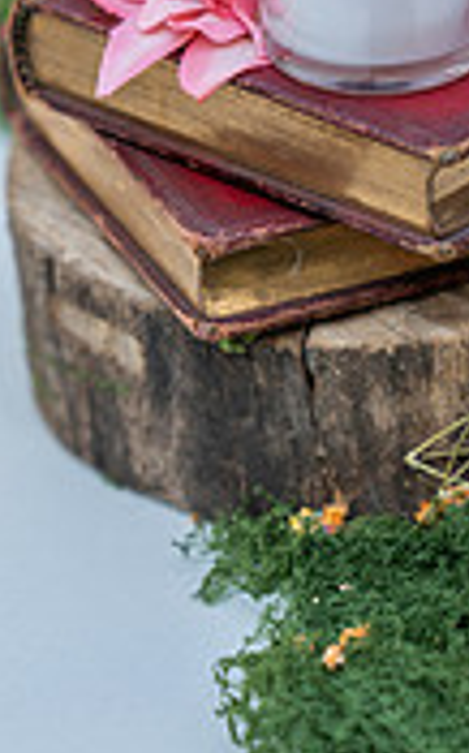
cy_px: 185
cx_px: 430
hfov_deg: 8.6
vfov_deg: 13.7
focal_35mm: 152
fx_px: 3116
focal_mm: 58
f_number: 3.2
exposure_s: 1/1250
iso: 400
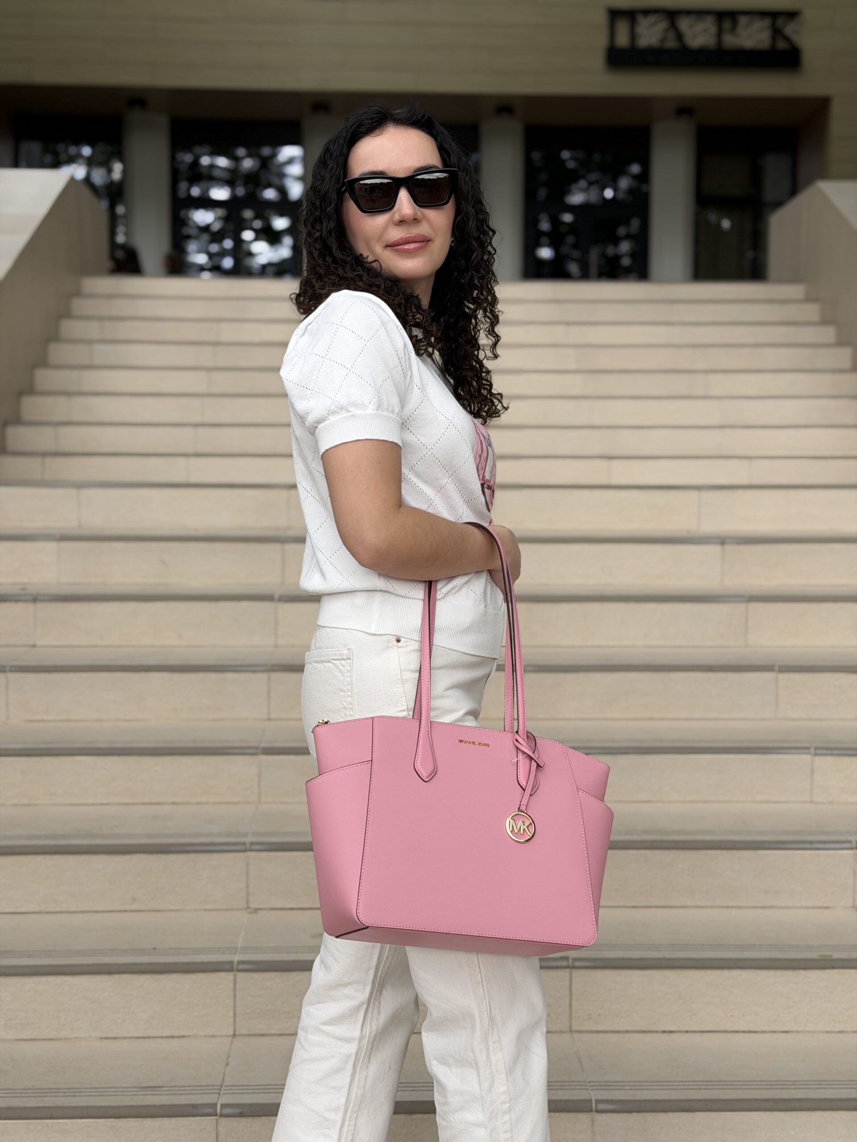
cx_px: 428
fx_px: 1584
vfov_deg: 39.7
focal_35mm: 48
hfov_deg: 30.3
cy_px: 571
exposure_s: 1/652
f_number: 1.78
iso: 64
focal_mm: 6.76
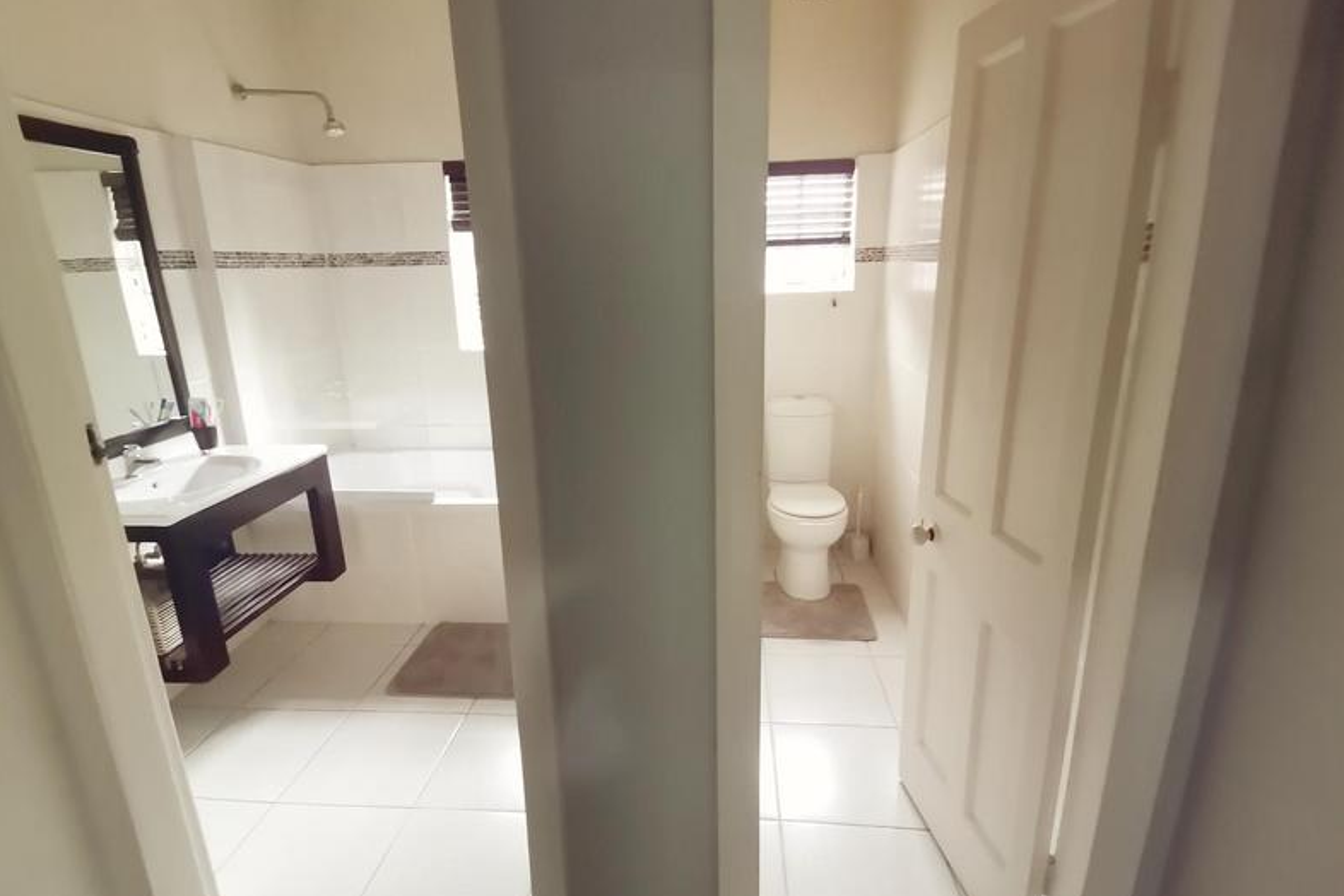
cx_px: 677
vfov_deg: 67.4
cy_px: 450
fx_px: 672
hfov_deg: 90.0
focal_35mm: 18
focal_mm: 1.78
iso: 500
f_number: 2.4
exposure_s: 1/25
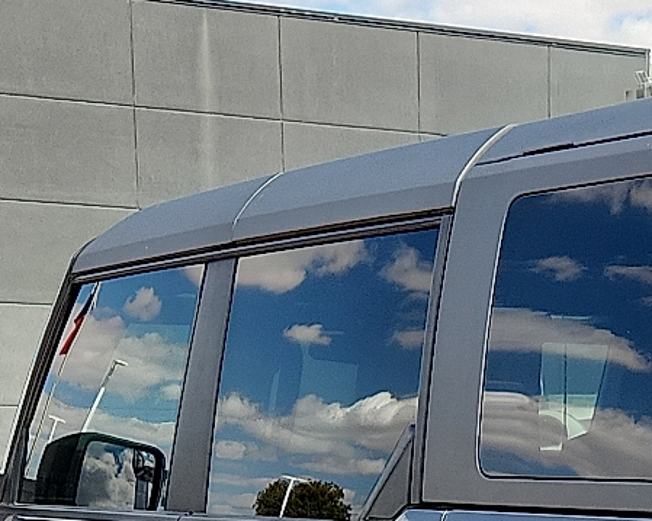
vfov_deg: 17.0
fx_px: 1543
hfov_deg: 22.4
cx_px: 733
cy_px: 824
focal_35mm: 80
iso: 50
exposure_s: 1/909
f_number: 1.8
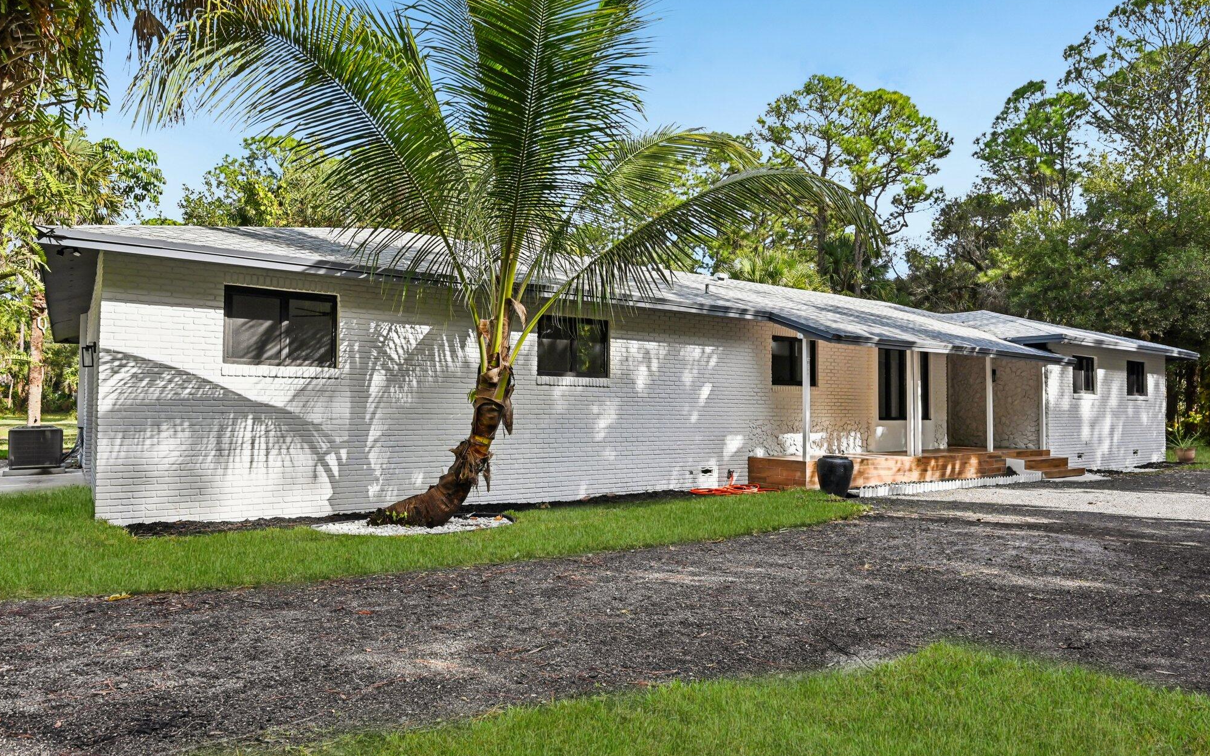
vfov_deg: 55.0
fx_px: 725
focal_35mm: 22
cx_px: 616
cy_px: 359
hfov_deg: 79.6
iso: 800
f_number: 8
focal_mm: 21
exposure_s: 1/1000
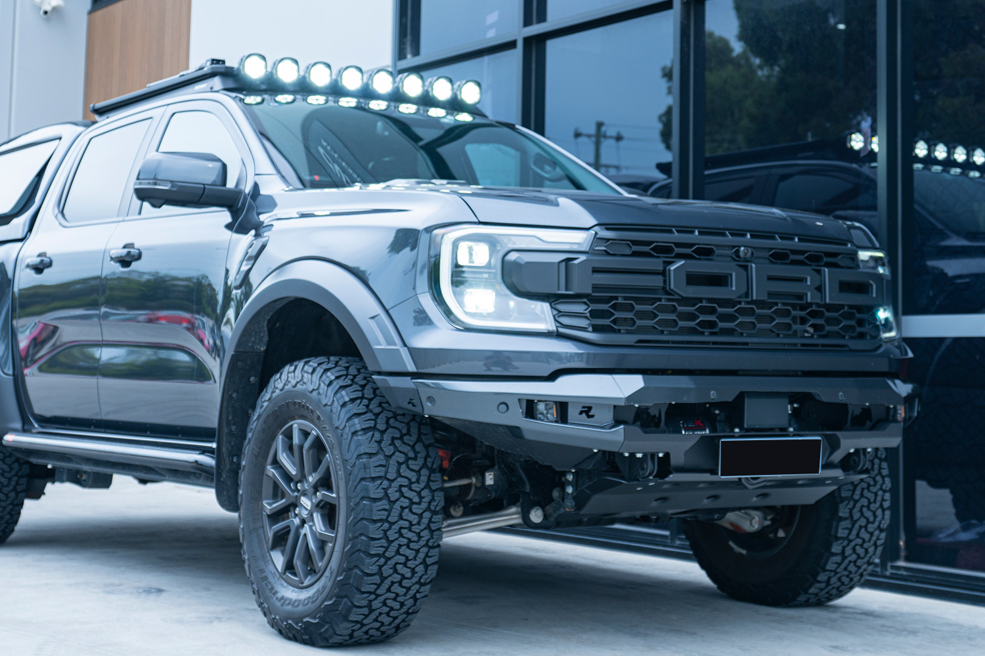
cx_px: 408
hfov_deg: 46.2
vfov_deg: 31.9
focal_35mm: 42
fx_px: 1149
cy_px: 338
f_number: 4.5
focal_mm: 35
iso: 100
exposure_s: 1/80
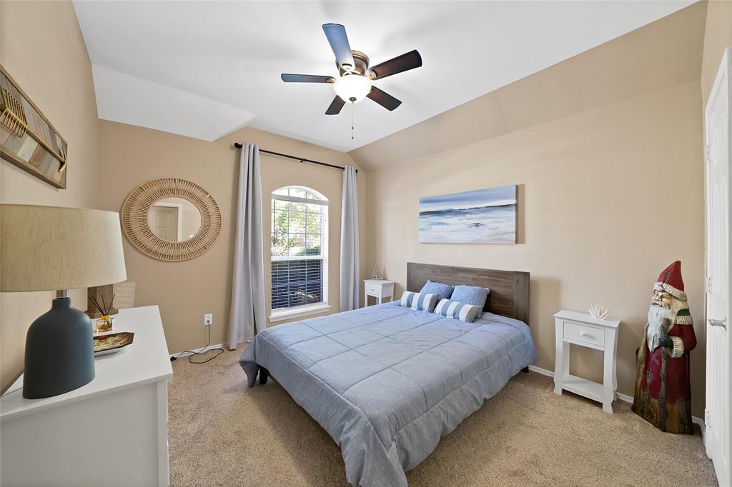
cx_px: 366
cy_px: 244
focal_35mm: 12
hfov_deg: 112.6
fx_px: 244
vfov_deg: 90.0
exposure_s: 1/1.25
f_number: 9
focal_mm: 12
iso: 640
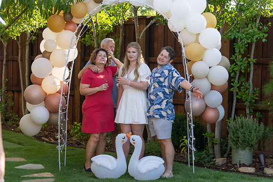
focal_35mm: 70
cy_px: 91
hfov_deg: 28.8
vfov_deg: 19.5
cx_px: 136
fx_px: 531
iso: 125
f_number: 3.5
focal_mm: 70
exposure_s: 1/320
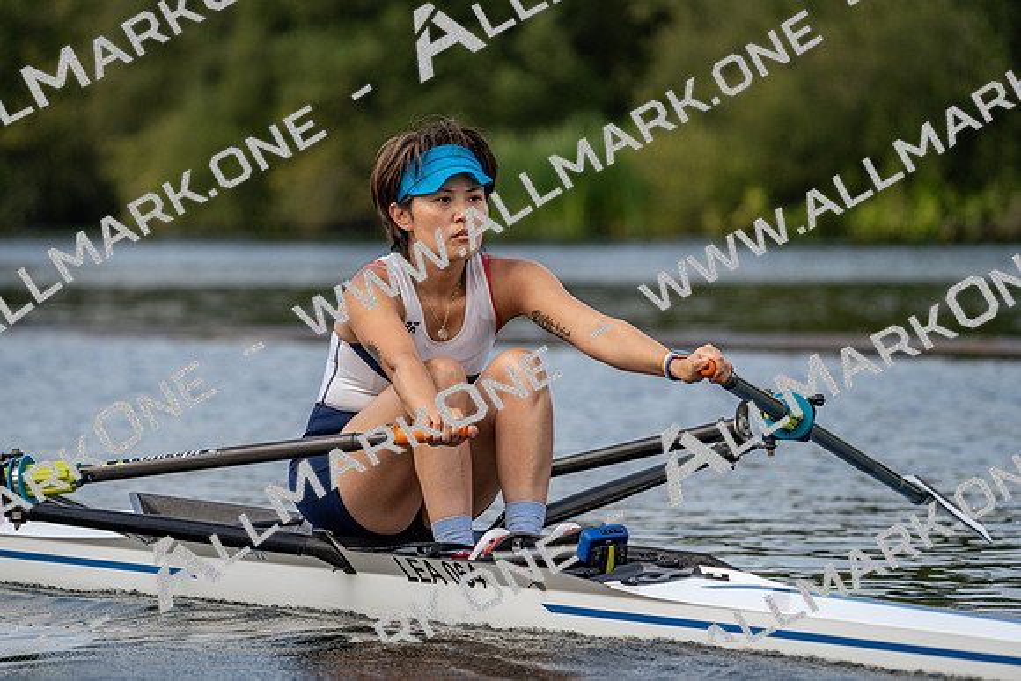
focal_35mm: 295
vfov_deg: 4.7
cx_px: 510
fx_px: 8368
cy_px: 340
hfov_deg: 7.0
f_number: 5.6
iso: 400
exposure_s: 1/1600
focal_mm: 295
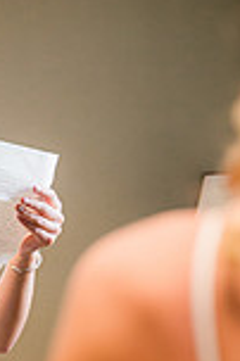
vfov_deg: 10.5
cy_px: 406
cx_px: 18
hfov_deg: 7.1
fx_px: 1934
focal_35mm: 193
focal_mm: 65
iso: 500
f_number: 2.8
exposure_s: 1/125
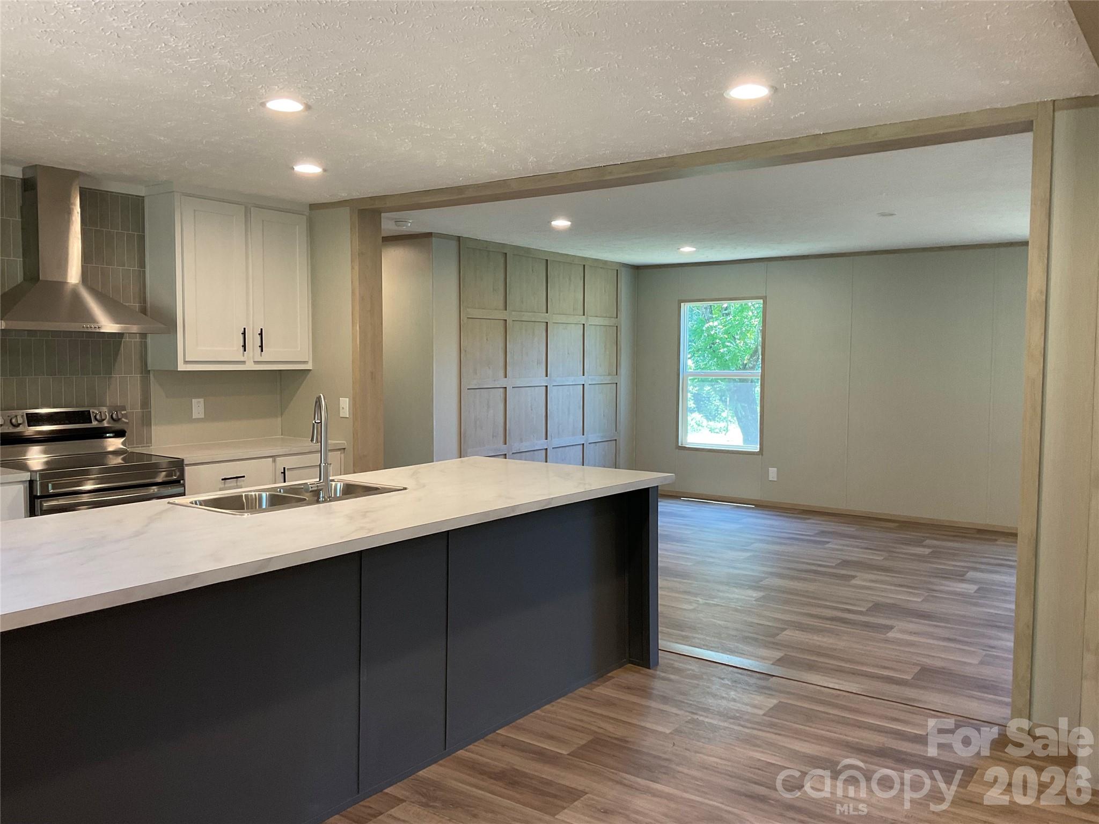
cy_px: 412
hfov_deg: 61.7
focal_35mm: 29
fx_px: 921
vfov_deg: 48.2
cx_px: 550
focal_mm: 3
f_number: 1.8
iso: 64
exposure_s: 1/60
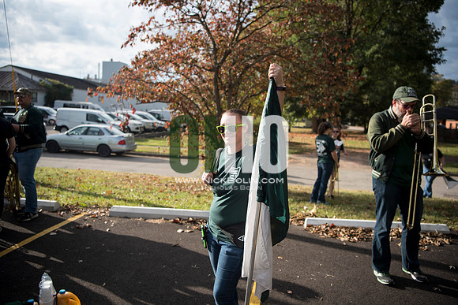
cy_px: 152
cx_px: 229
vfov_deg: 41.1
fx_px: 407
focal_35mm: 32
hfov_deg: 58.7
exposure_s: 1/2000
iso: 250
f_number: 2.8
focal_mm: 32
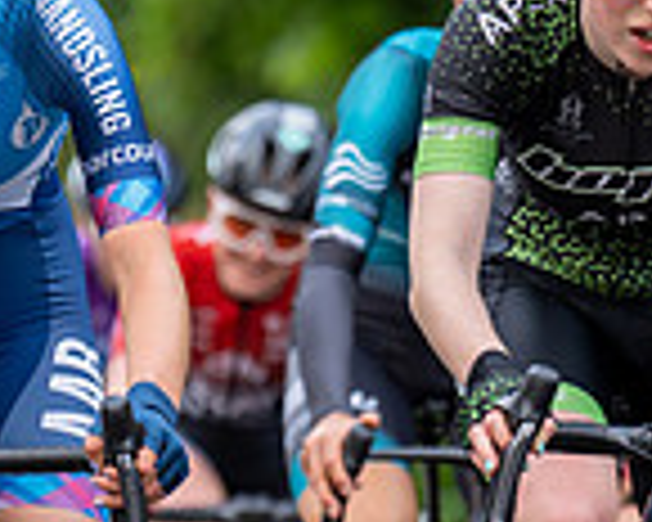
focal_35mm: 518
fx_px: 9996
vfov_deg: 3.0
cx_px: 108
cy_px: 65
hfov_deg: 3.7
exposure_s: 1/500
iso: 640
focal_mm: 138
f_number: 2.8
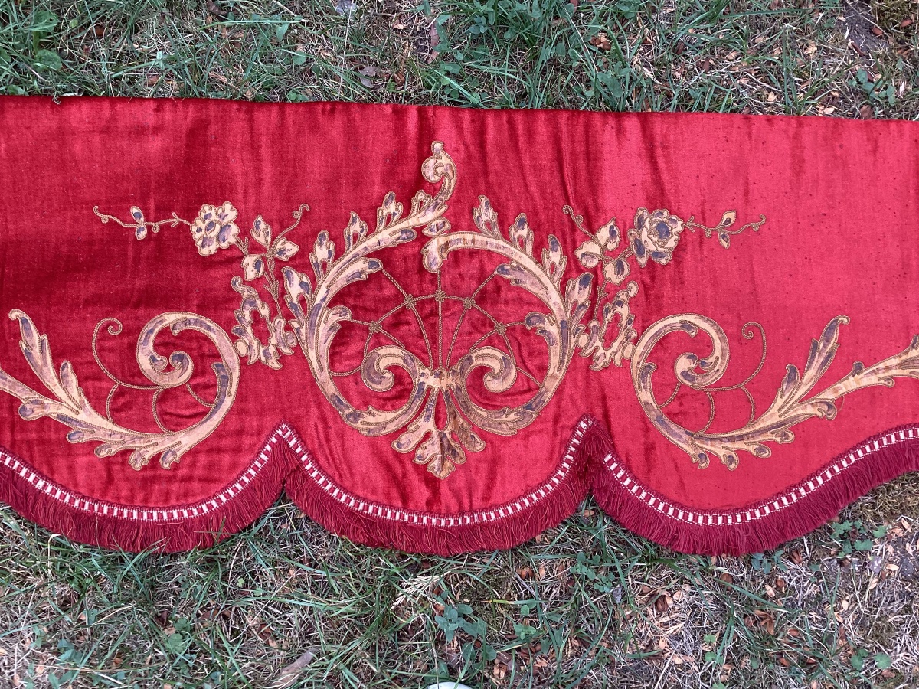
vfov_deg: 45.4
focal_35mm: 31
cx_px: 460
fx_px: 823
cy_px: 344
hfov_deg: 58.4
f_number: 2.4
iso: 40
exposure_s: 1/120
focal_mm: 3.3
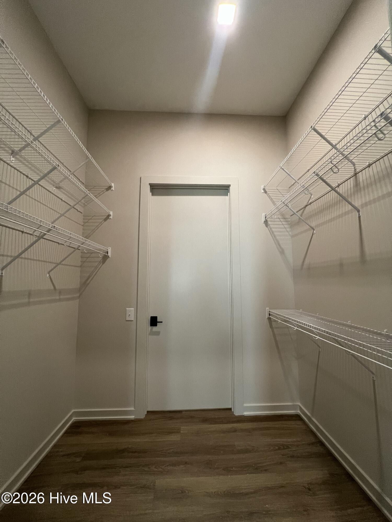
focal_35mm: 13
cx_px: 196
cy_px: 261
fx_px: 196
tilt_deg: +5.6
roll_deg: -0.7
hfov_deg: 89.9
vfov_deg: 106.2
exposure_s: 1/60
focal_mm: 1.57
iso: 200
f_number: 1.8
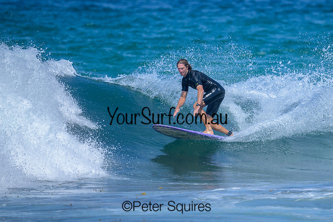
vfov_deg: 1.3
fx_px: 10100
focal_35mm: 1092
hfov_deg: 1.9
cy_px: 93
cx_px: 227
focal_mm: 800
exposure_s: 1/2500
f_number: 6.3
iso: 450
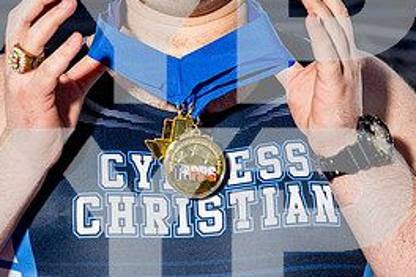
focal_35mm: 132
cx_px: 206
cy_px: 21
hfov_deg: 15.5
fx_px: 1525
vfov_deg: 10.3
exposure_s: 1/250
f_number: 4
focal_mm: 60
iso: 100
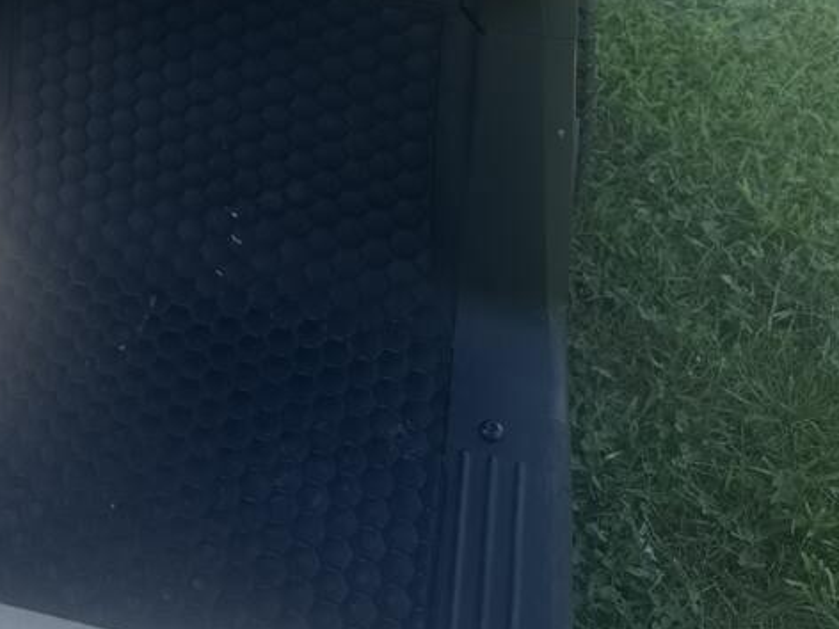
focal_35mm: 61
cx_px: -14
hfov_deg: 29.4
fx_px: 1478
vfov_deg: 22.4
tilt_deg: -37.4
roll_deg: +10.3
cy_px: -103
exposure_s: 1/1285
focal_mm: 6.76
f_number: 1.78
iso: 80
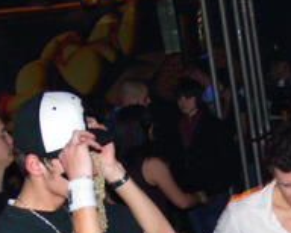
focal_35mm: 84
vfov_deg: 17.9
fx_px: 724
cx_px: 244
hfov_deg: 22.3
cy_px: 231
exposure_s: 1/30
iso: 200
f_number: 2.8
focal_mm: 7.4
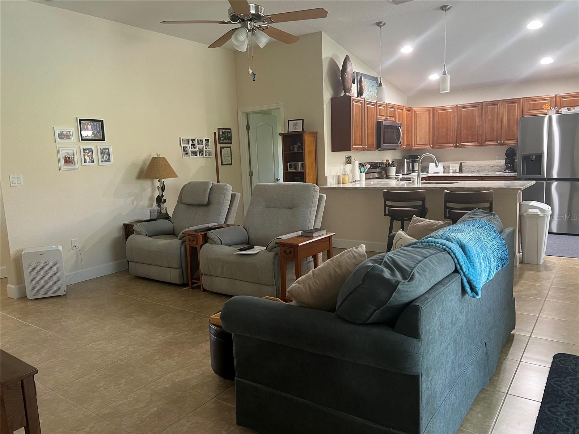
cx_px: 290
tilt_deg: -7.4
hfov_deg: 67.3
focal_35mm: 26
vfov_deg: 53.1
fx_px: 435
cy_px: 217
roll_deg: +2.4
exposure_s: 1/60
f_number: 1.5
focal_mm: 5.7
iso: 200
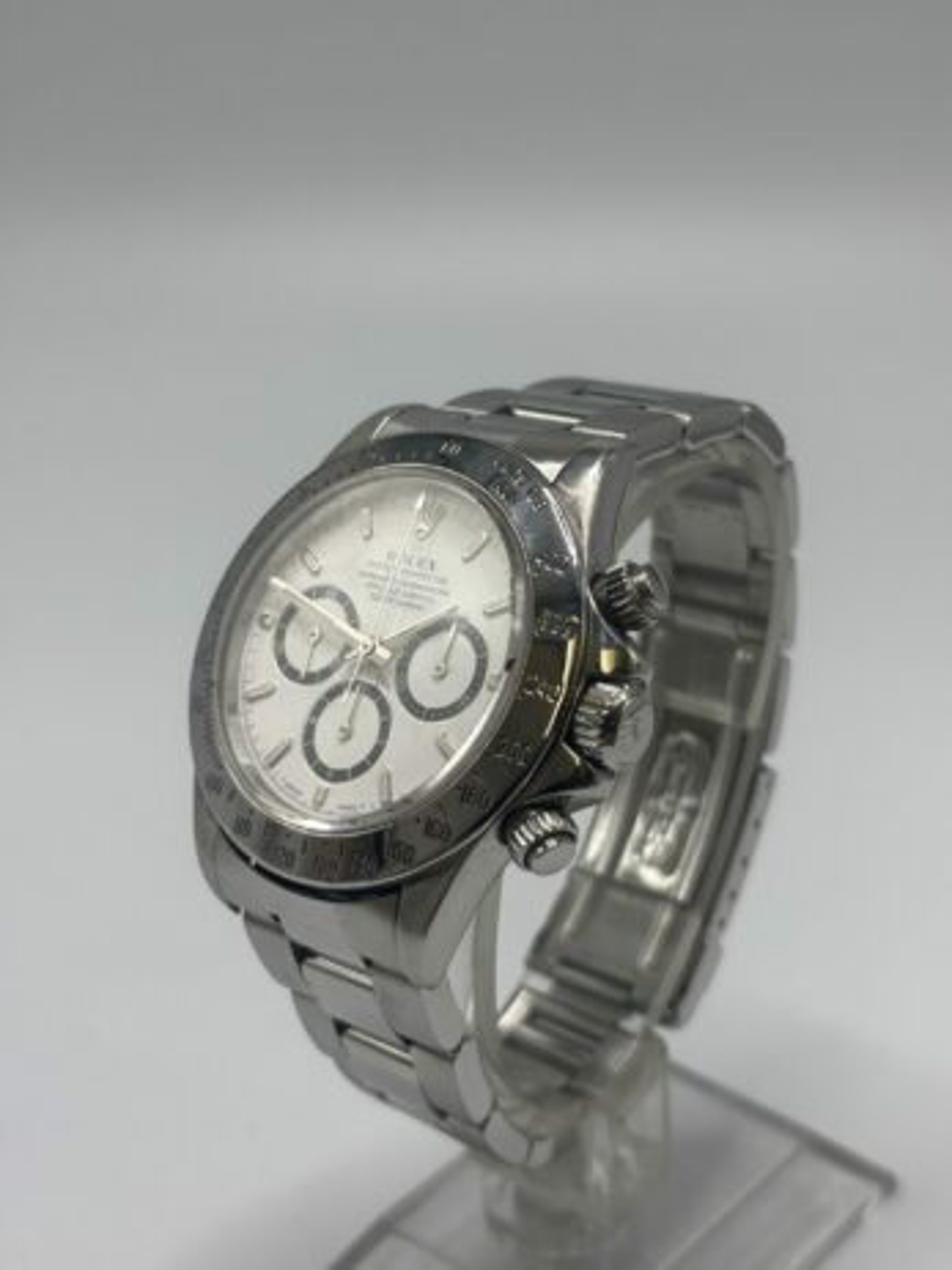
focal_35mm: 52
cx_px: 476
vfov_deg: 36.8
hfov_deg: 28.0
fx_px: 1908
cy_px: 635
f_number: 1.6
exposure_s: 1/121
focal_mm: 5.96
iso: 25
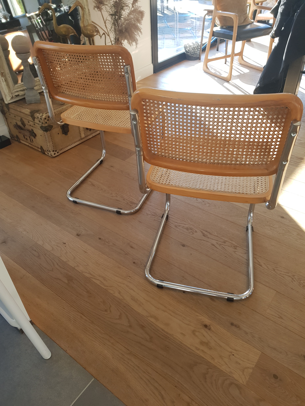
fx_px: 305
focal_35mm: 26
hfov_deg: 53.1
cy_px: 203
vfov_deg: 67.3
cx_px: 152
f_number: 1.7
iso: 50
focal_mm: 4.2
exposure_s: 1/100
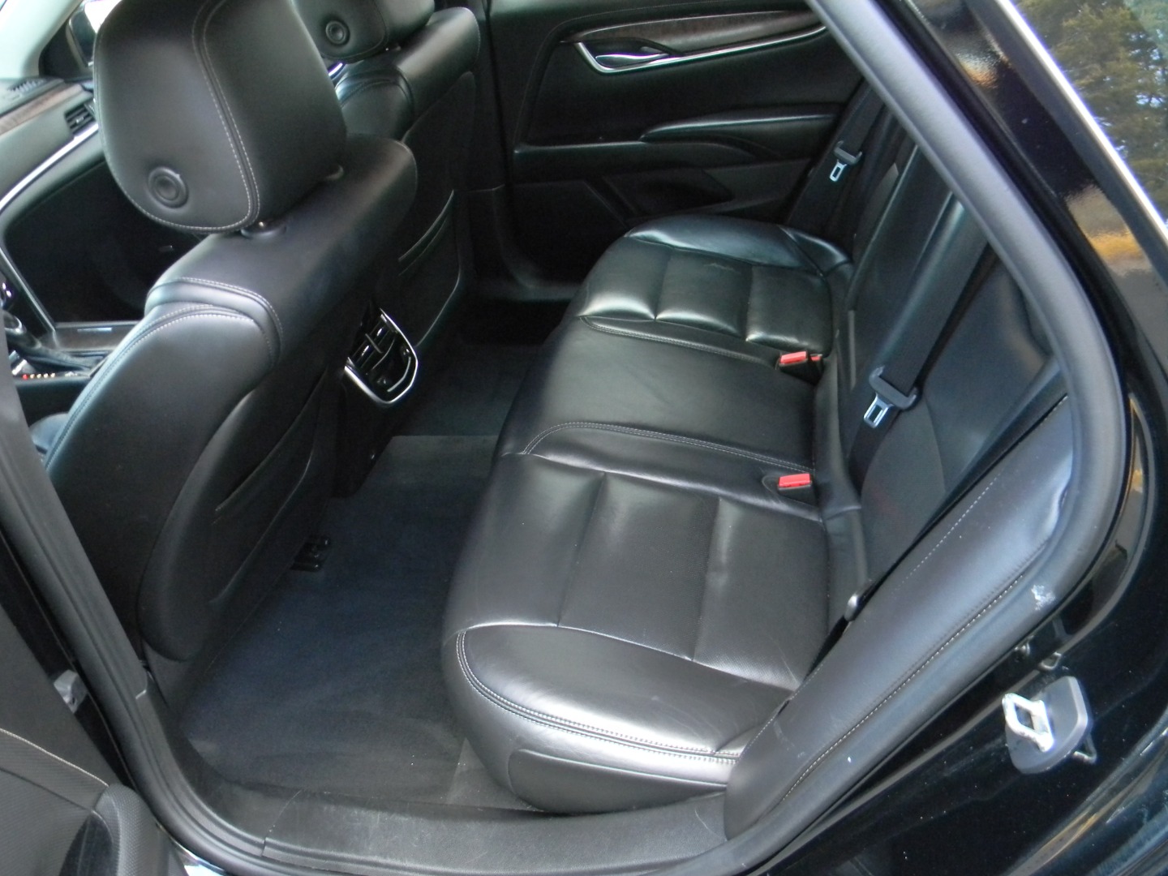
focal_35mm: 28
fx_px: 945
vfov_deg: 49.7
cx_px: 584
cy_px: 438
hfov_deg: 63.4
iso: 400
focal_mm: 5
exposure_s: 1/22.4
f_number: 3.5
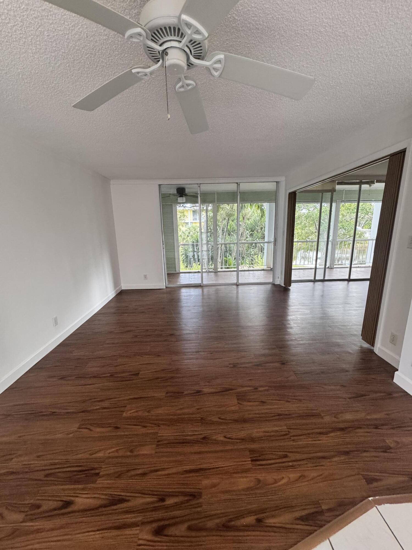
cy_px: 275
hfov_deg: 85.7
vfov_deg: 102.1
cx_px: 206
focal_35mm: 14
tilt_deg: -11.5
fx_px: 222
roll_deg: +2.1
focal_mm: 2.22
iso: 250
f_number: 2.2
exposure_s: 1/120
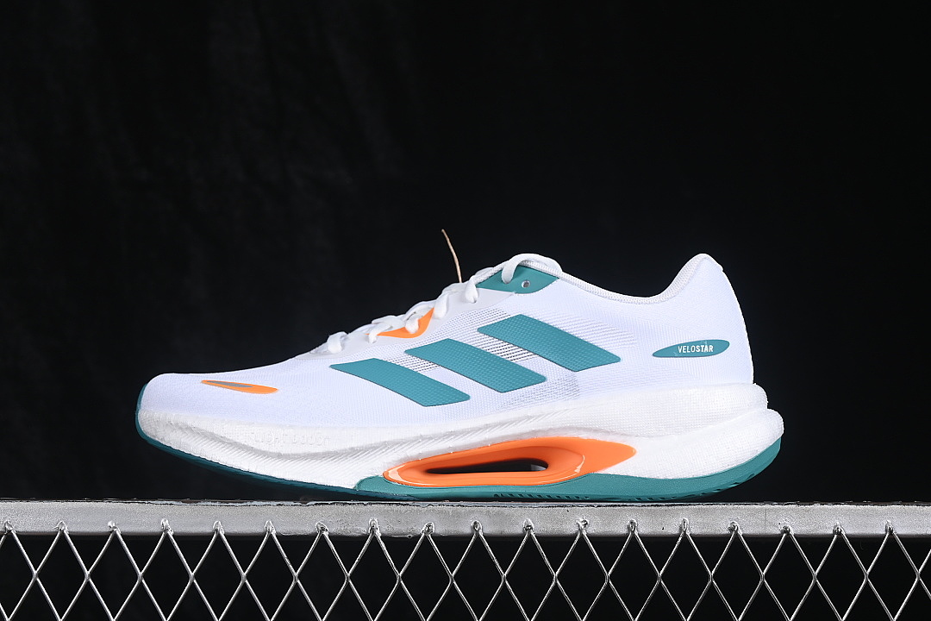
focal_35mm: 75
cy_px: 310
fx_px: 1939
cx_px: 466
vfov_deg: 18.2
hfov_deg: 27.0
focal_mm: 50
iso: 160
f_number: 8
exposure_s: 1/80
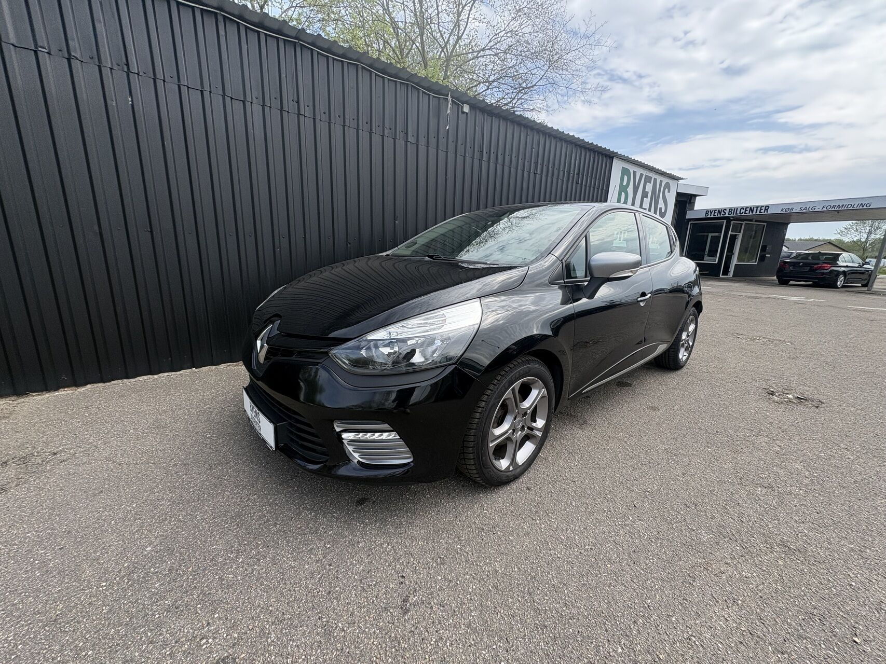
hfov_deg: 102.1
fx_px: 358
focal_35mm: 14
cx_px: 443
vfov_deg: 85.7
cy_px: 332
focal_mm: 2.22
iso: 64
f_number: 2.2
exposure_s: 1/1323
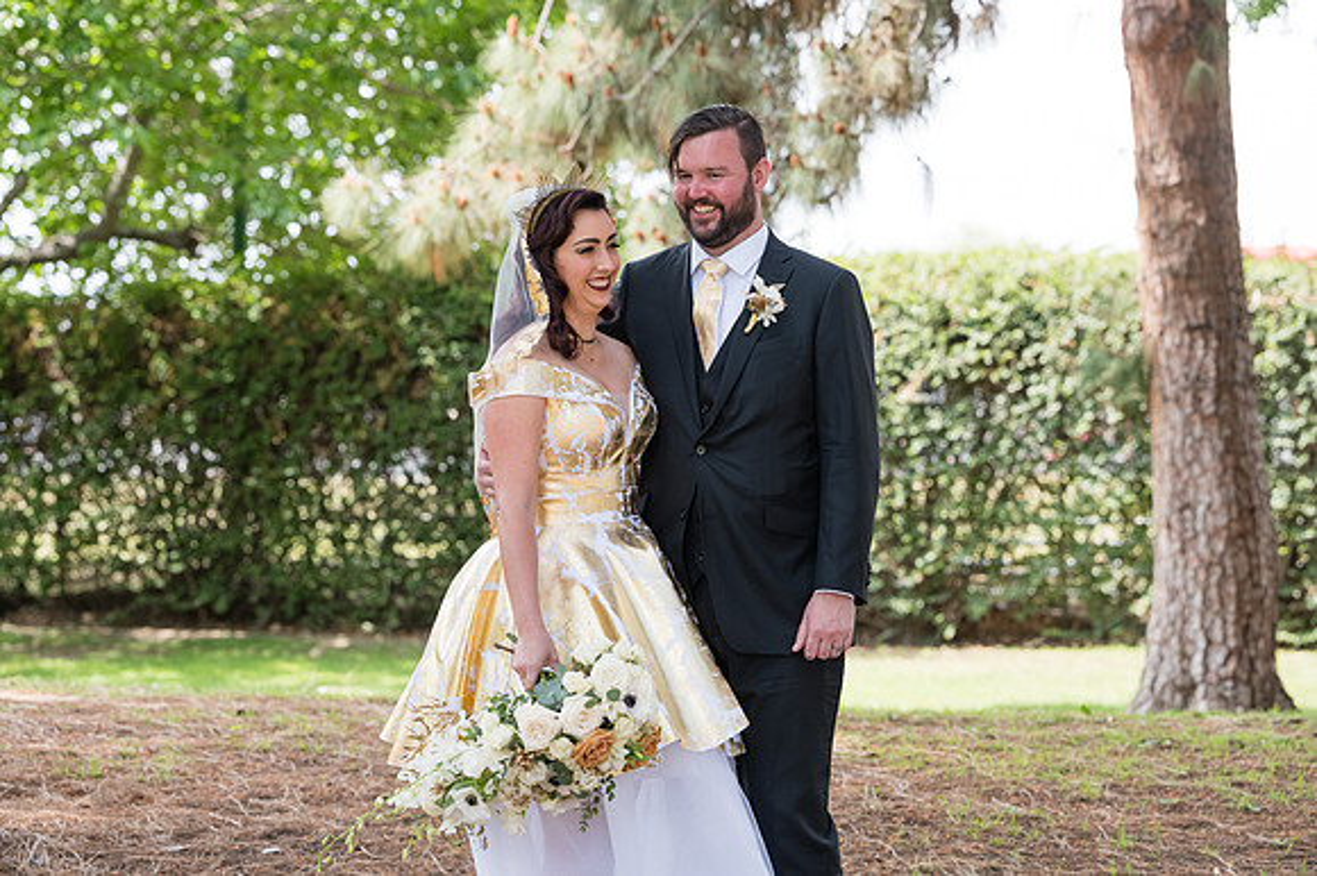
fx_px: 3693
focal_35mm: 101
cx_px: 658
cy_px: 438
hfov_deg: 20.2
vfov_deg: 13.5
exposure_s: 1/800
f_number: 4.5
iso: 500
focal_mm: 101
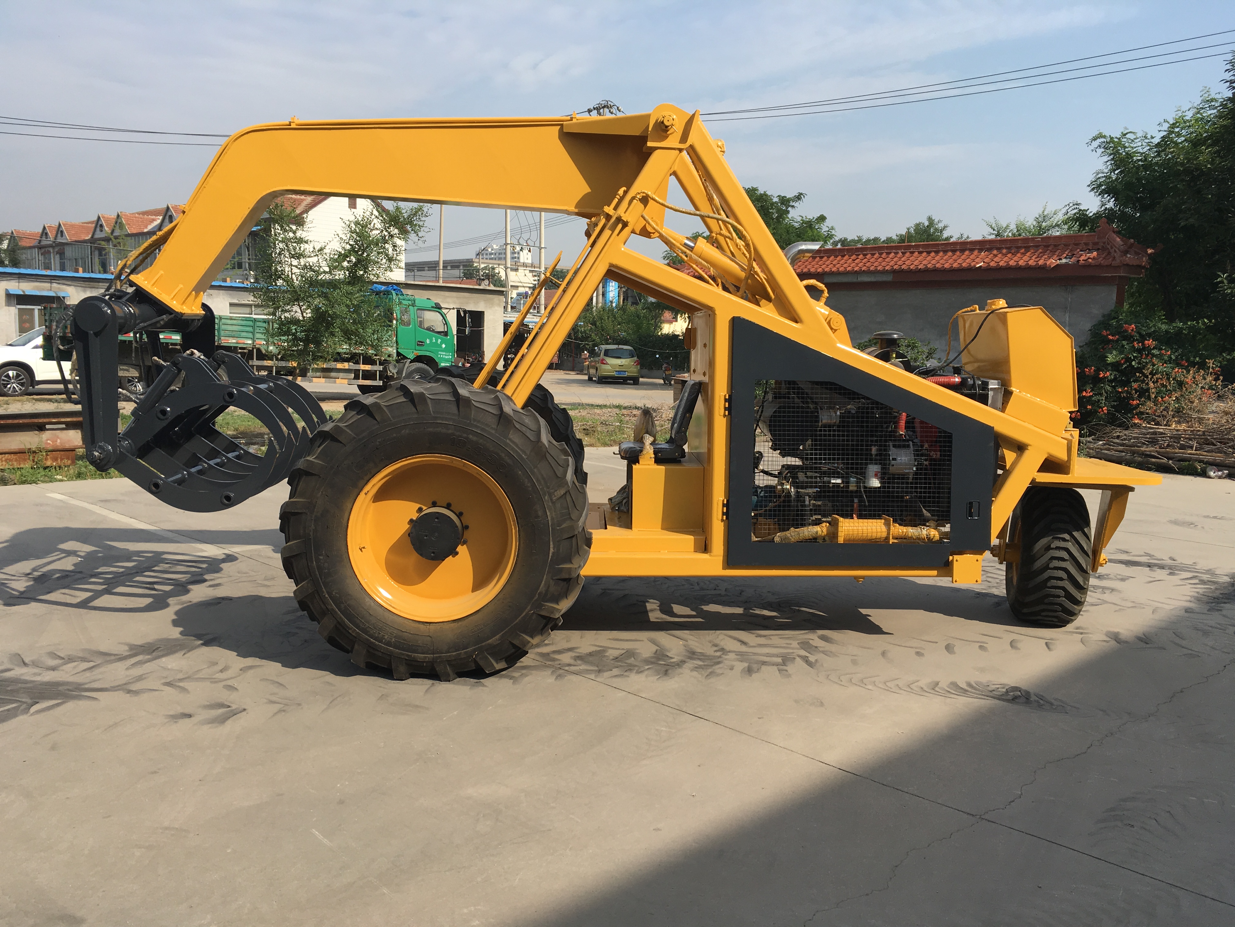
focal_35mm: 29
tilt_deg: -8.3
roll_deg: -2.0
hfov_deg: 61.7
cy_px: 464
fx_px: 1035
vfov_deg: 48.2
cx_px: 618
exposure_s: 1/1425
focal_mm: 4.15
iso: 25
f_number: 2.2
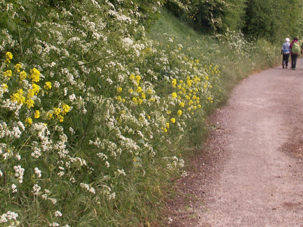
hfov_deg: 24.0
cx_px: 196
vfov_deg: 18.0
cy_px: 33
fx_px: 709
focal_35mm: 81
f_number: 5.6
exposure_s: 1/250
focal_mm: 7.21
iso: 64
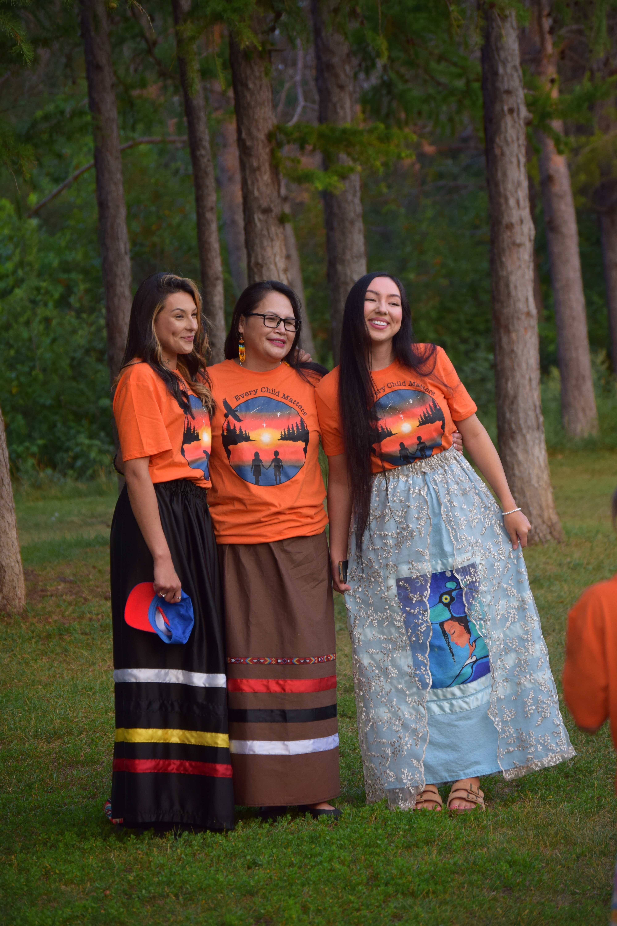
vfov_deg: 13.0
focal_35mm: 158
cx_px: 308
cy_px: 463
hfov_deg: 8.7
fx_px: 4049
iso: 200
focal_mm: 105
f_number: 4.8
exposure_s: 1/125
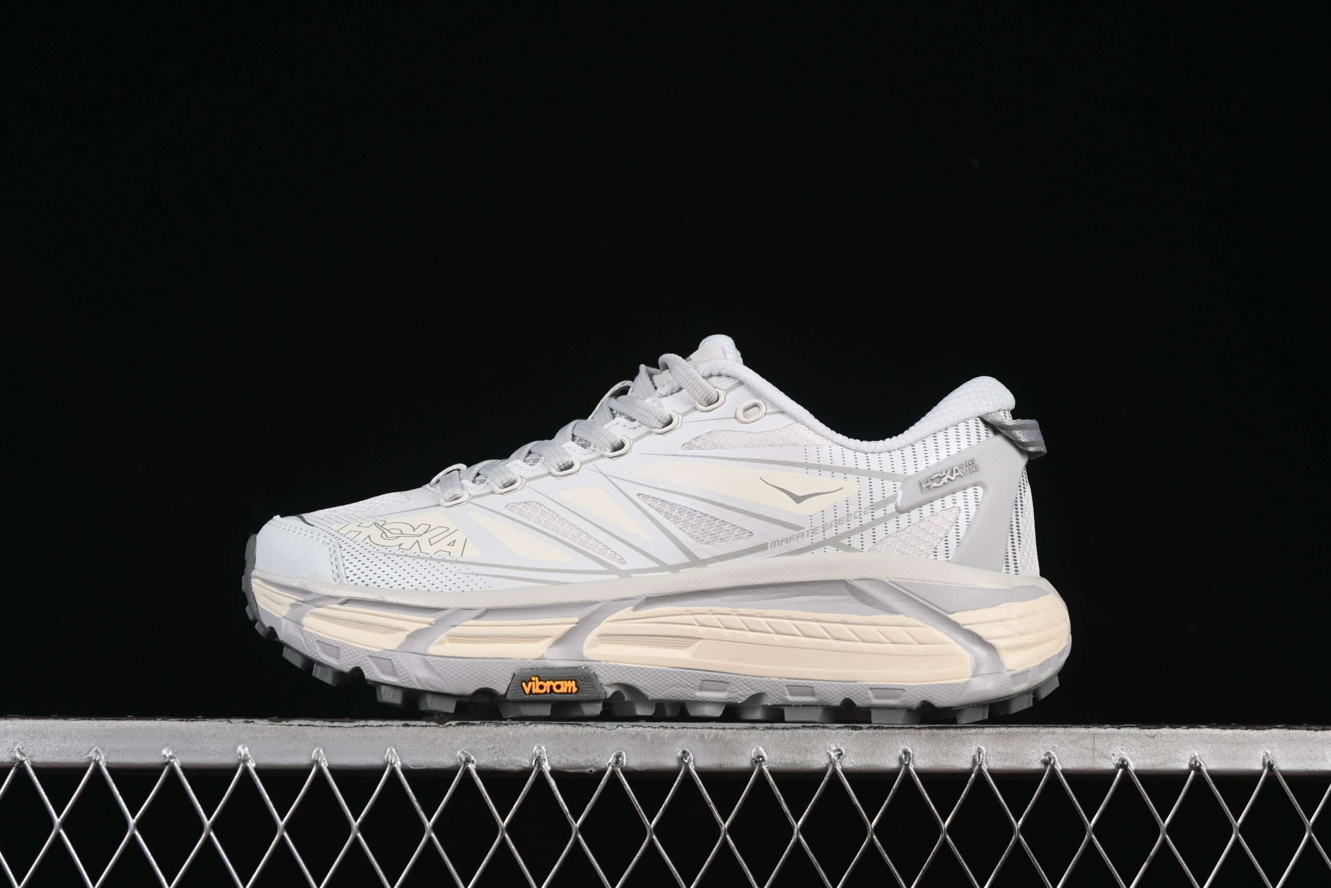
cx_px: 666
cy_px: 444
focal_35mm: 75
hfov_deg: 27.0
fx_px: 2773
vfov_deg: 18.2
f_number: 8
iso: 160
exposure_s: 1/80
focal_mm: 50
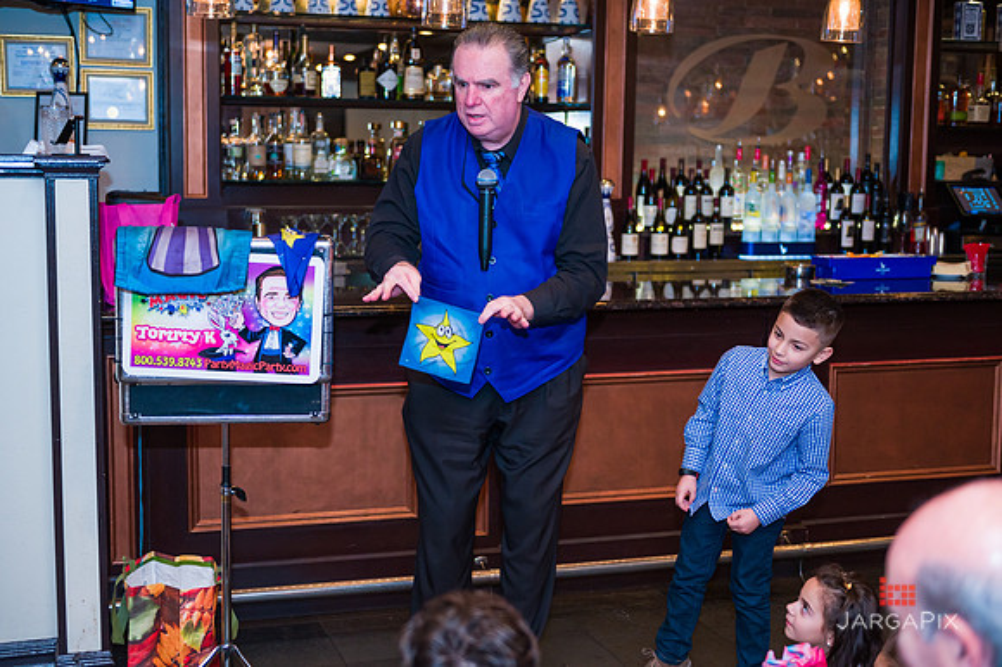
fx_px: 1391
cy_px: 334
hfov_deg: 39.6
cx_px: 501
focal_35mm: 50
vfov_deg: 27.0
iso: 1600
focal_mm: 50
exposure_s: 1/160
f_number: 3.2
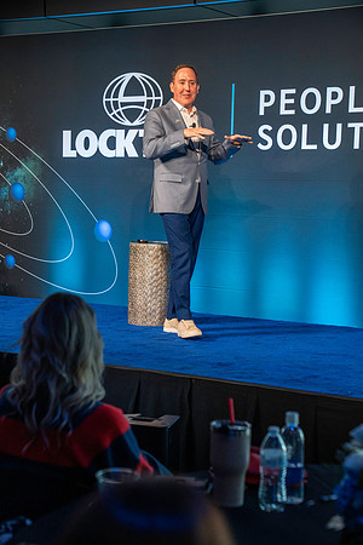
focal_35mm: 70
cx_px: 182
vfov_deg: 28.8
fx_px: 1059
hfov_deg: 19.5
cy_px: 272
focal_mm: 70
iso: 3200
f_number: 4.5
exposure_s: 1/200
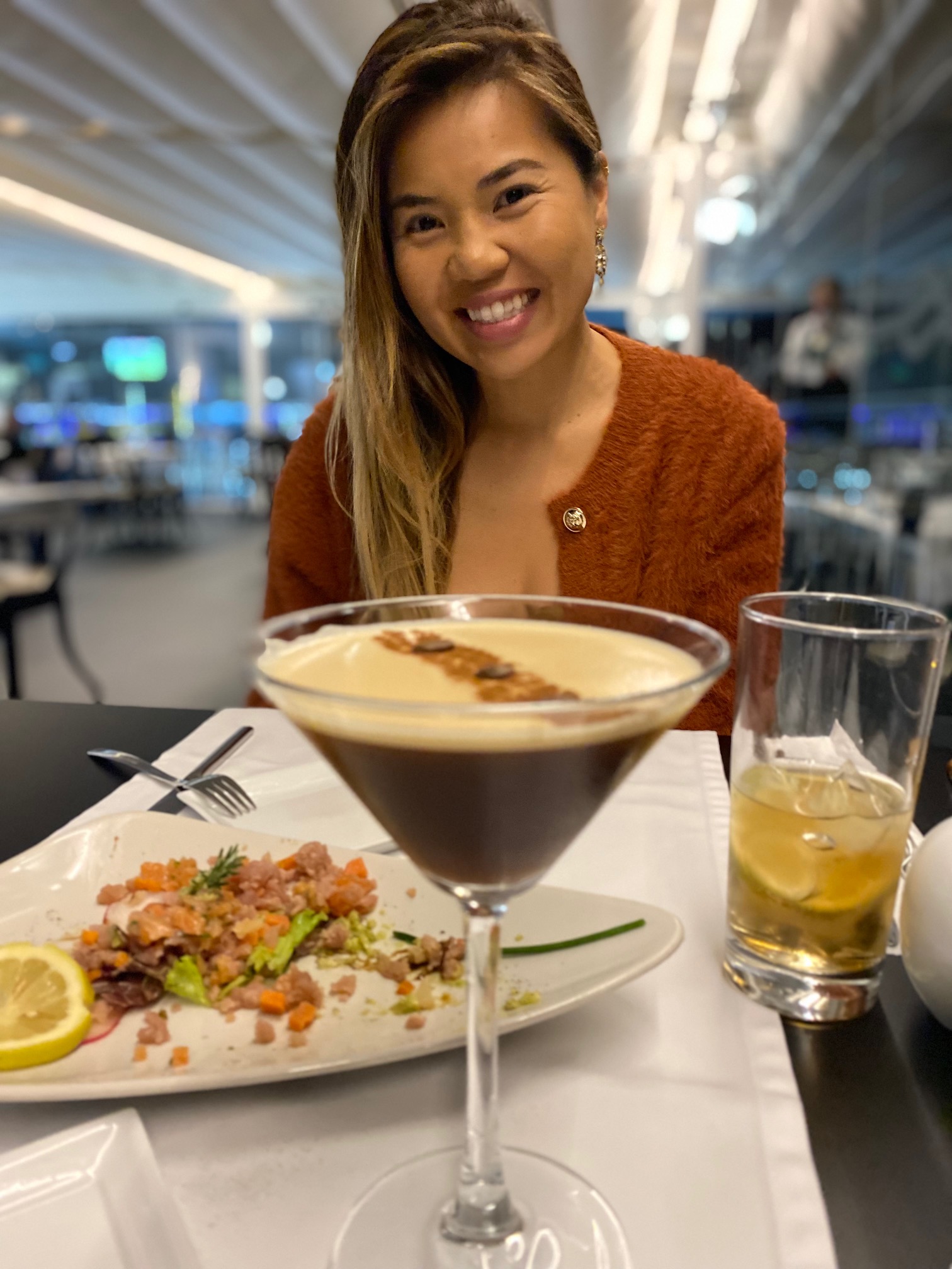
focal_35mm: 26
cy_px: 634
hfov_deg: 53.1
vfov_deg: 67.3
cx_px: 476
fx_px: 953
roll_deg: +0.4
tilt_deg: -11.7
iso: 1000
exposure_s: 1/27
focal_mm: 4.25
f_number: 1.8
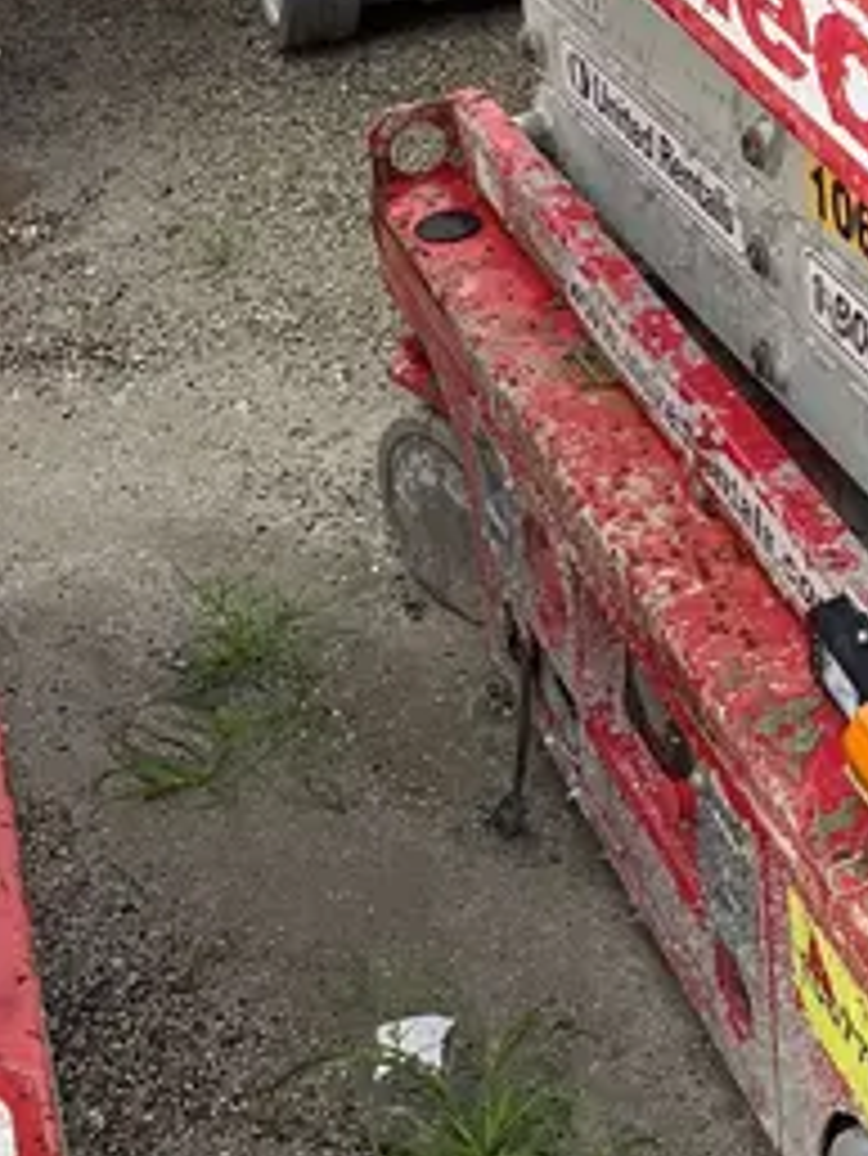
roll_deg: -2.7
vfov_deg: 22.7
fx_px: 2672
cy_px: -182
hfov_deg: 17.0
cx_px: 1232
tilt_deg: -18.3
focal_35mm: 80
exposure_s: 1/170
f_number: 1.8
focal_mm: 3.99
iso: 40
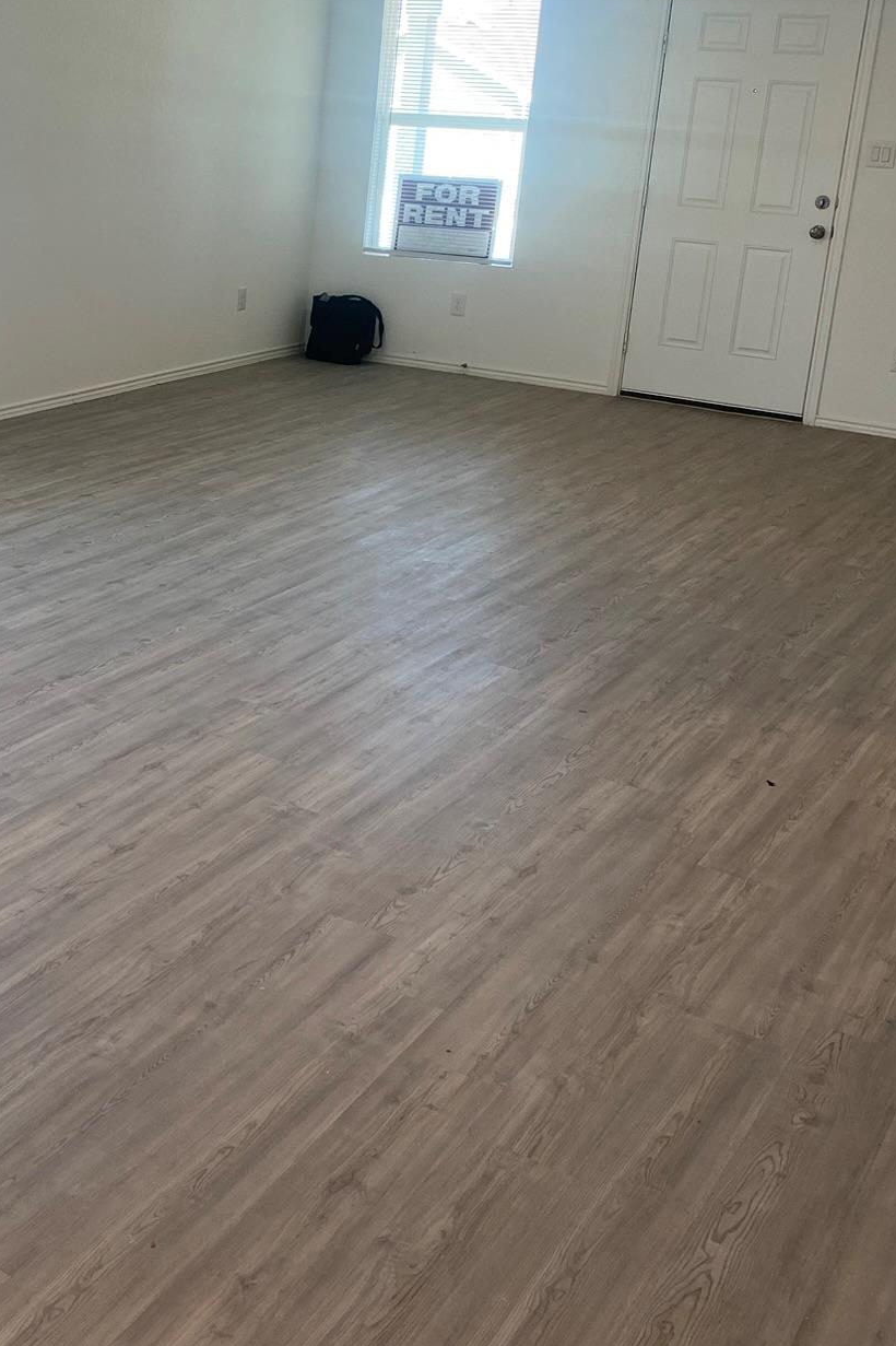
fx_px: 1681
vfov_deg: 43.3
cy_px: 517
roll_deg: -2.8
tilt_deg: -15.3
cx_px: 81
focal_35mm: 45
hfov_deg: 28.6
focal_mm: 4.25
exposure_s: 1/120
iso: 100
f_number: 1.8
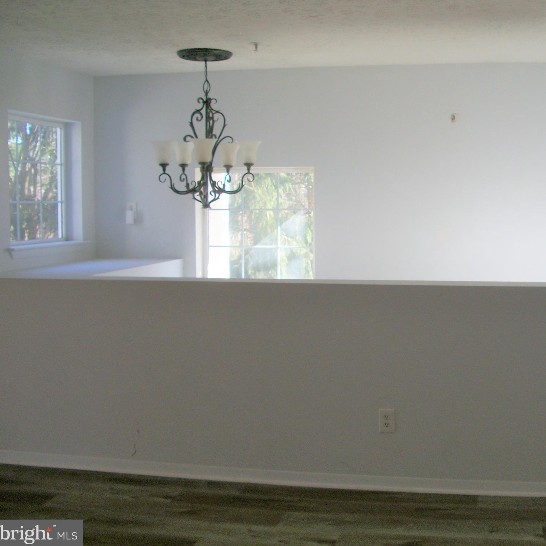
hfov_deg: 39.6
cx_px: 364
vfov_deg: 40.0
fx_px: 749
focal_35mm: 42
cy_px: 271
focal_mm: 6.3
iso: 80
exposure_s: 1/80
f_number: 3.1
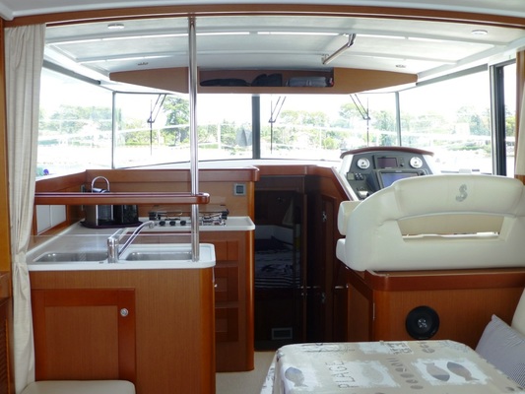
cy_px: 197
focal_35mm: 39
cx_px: 262
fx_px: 592
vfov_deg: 36.8
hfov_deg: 47.9
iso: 100
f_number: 3.9
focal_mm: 6.9
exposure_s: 1/80
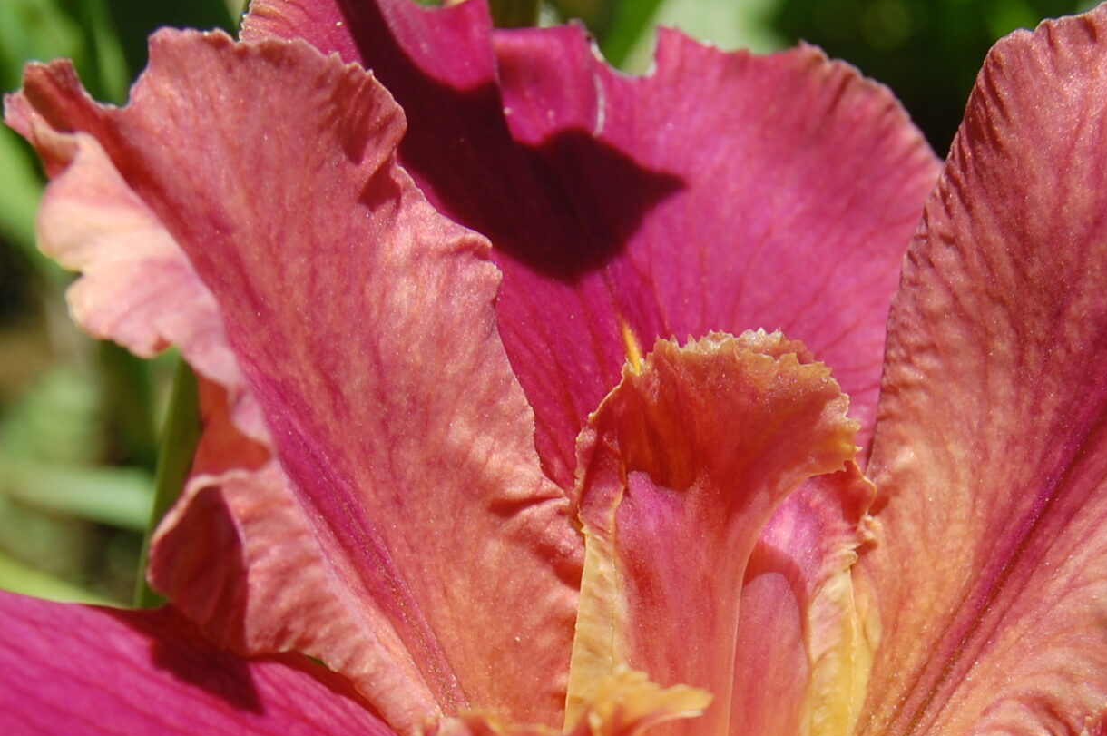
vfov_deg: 12.6
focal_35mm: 107
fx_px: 3287
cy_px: 758
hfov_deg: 19.1
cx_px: 623
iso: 200
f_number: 9
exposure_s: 1/320
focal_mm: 34
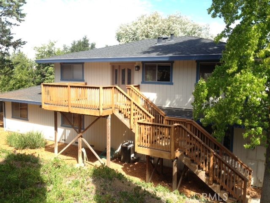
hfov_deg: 52.6
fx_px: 273
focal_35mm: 35
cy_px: 102
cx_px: 135
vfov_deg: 40.7
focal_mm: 4.28
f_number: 2.4
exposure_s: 1/497
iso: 50
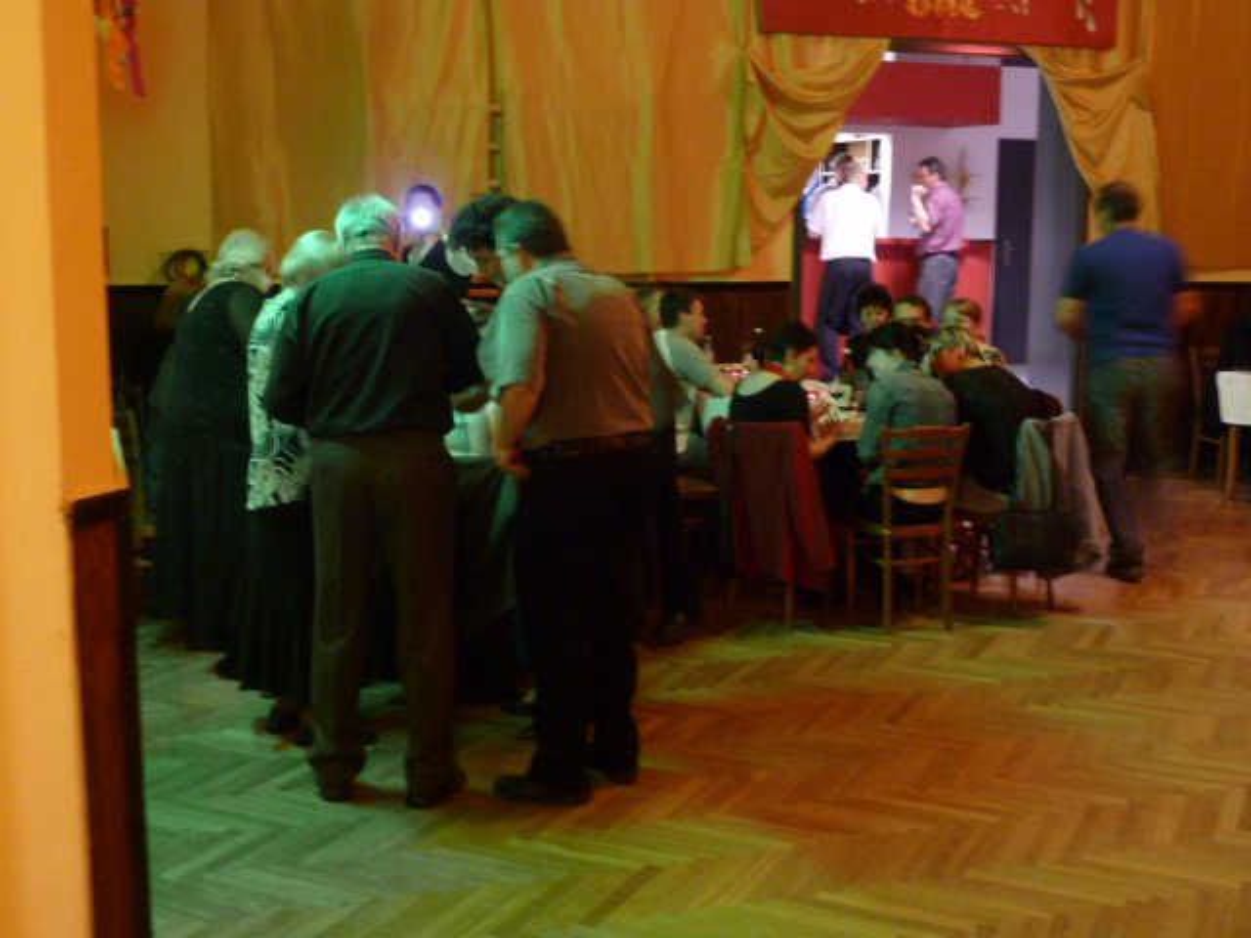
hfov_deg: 42.9
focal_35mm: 44
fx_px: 1590
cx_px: 626
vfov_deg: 32.9
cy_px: 469
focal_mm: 7.3
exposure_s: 1/4
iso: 400
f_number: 3.7
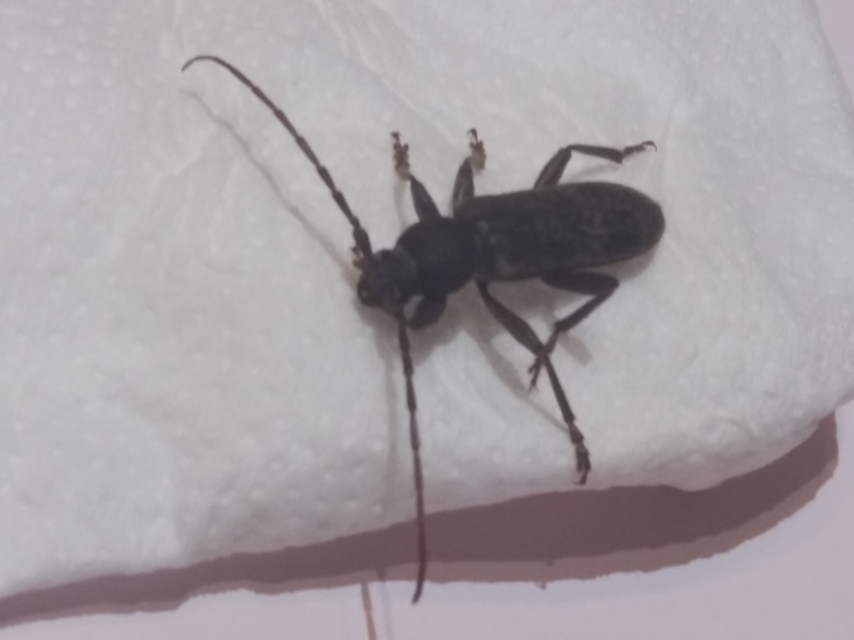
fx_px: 691
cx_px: 427
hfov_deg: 63.4
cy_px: 320
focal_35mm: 28
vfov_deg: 49.8
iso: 80
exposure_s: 1/30
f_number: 1.9
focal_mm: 3.7
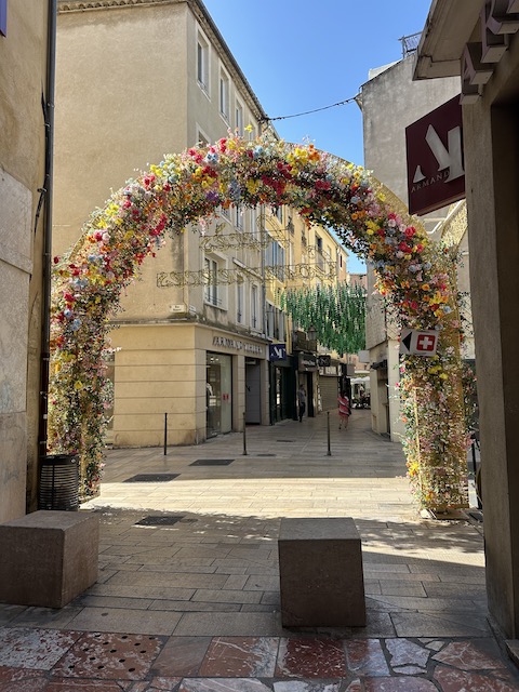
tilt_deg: +5.5
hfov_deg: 56.8
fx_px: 480
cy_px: 346
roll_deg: -0.8
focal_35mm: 24
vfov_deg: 71.6
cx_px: 260
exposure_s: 1/1473
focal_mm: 6.86
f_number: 1.78
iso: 80
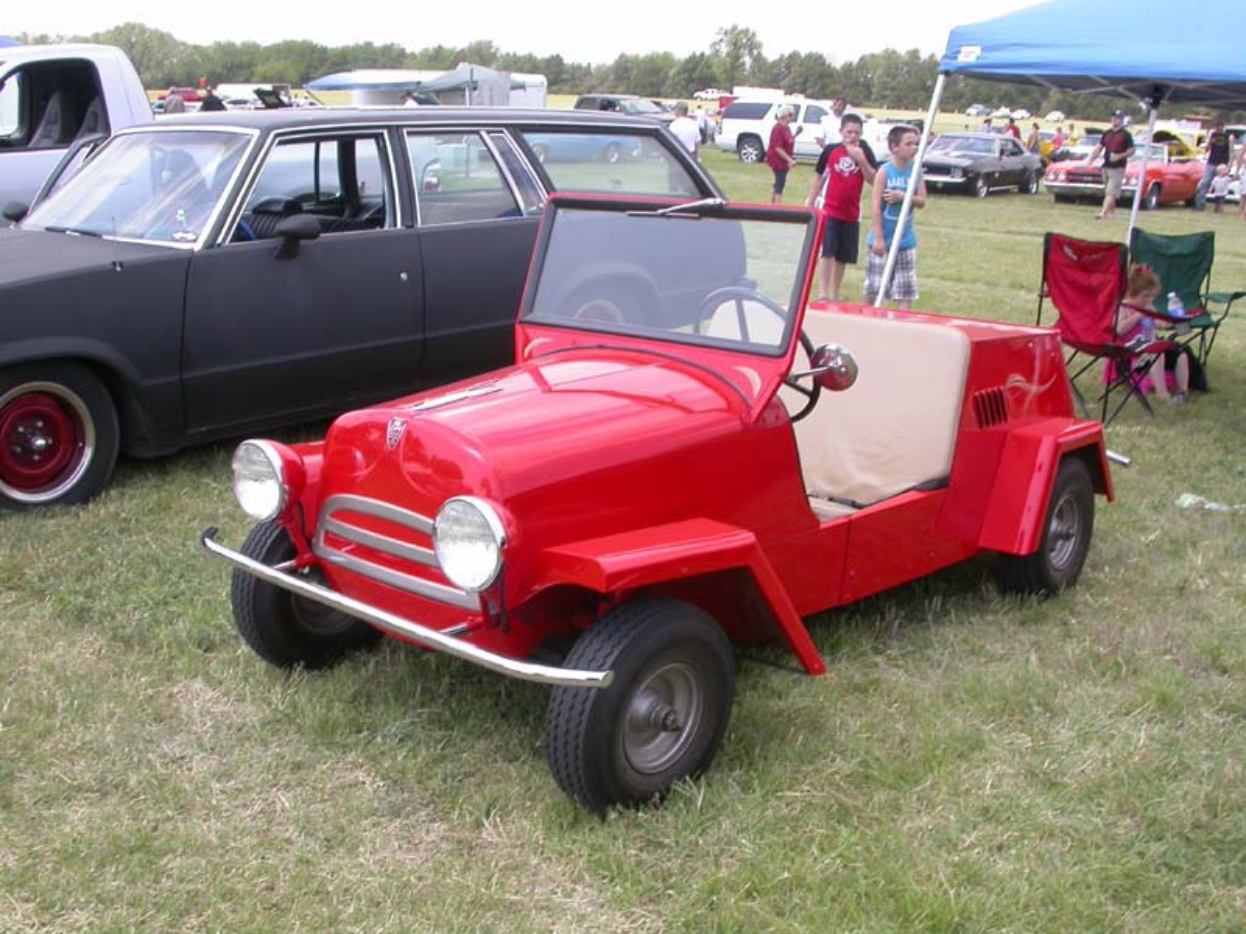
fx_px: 1368
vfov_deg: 37.7
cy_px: 467
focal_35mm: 38
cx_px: 623
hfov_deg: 49.0
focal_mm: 7.85
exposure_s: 1/197
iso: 100
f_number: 6
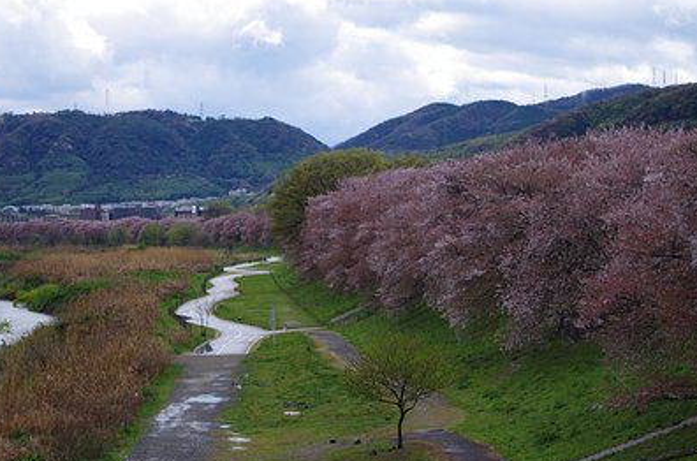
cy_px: 207
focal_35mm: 106
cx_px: 315
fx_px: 2047
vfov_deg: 12.8
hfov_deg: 19.3
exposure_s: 1/200
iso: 80
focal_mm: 55
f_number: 5.6
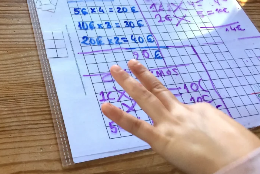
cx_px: 73
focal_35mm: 44
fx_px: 318
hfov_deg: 43.4
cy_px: 36
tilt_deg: -47.5
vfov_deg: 29.8
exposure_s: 1/33
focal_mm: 4.15
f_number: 2.2
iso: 125
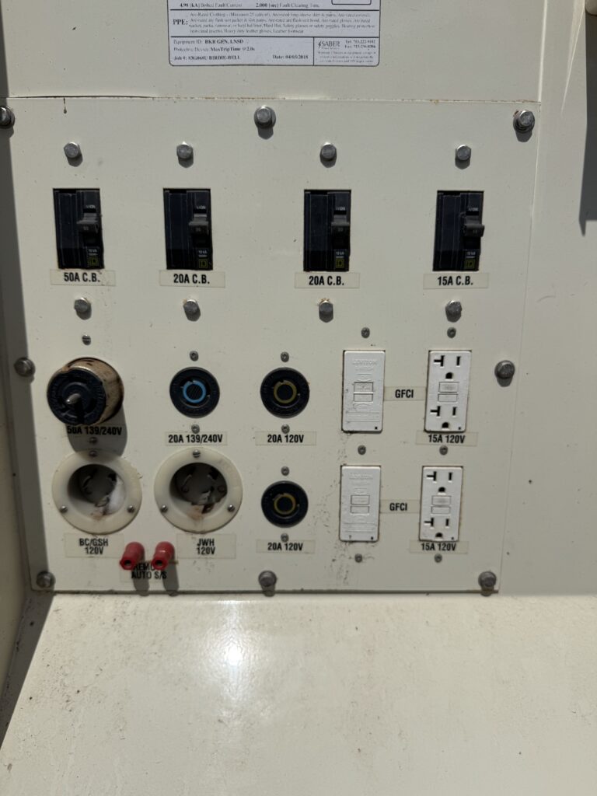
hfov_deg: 56.8
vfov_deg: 71.6
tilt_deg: -11.8
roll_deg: -1.8
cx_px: 298
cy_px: 398
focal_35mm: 24
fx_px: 552
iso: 80
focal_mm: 6.76
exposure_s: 1/28571
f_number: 1.78
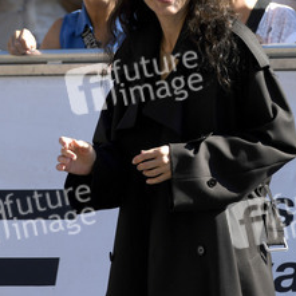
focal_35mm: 308
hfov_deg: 5.7
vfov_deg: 5.7
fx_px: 2980
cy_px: 150
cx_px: 173
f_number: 5.6
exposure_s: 1/1000
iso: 160
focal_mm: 200
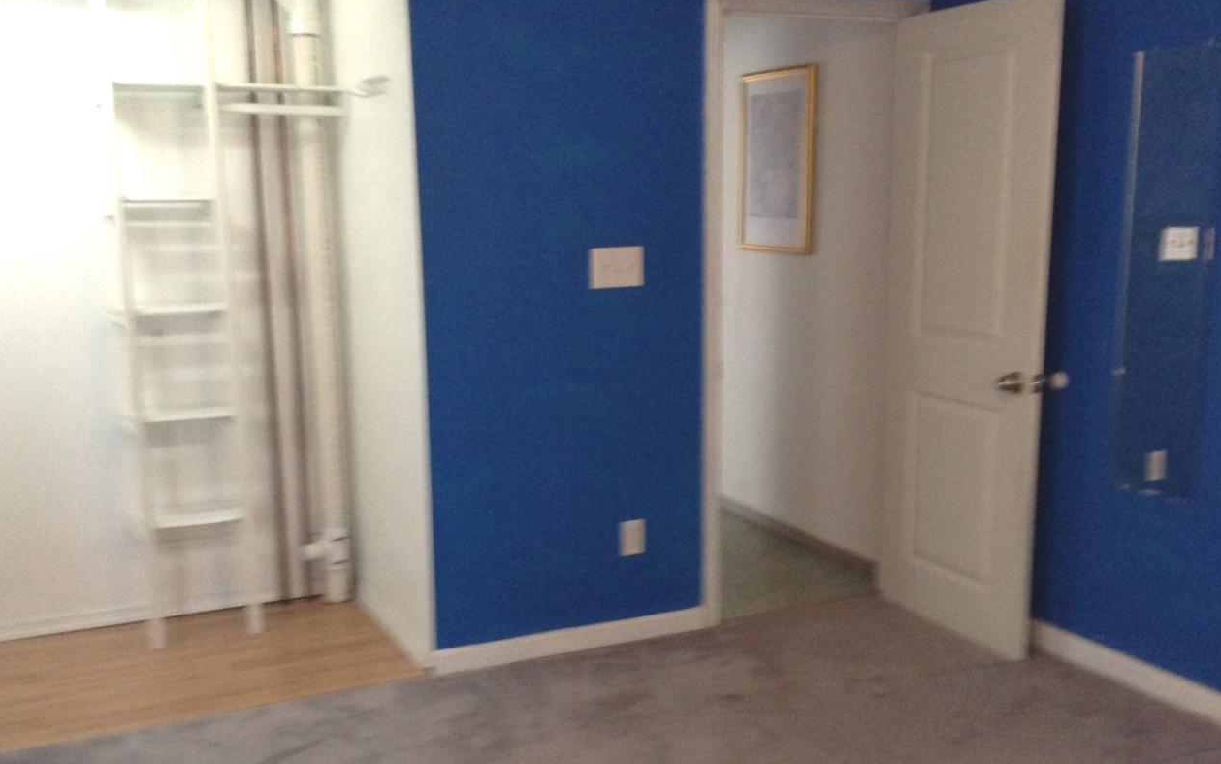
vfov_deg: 31.9
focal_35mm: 40
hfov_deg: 49.3
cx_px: 634
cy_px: 442
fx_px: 1331
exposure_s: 1/20
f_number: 2.4
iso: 250
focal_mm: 3.3
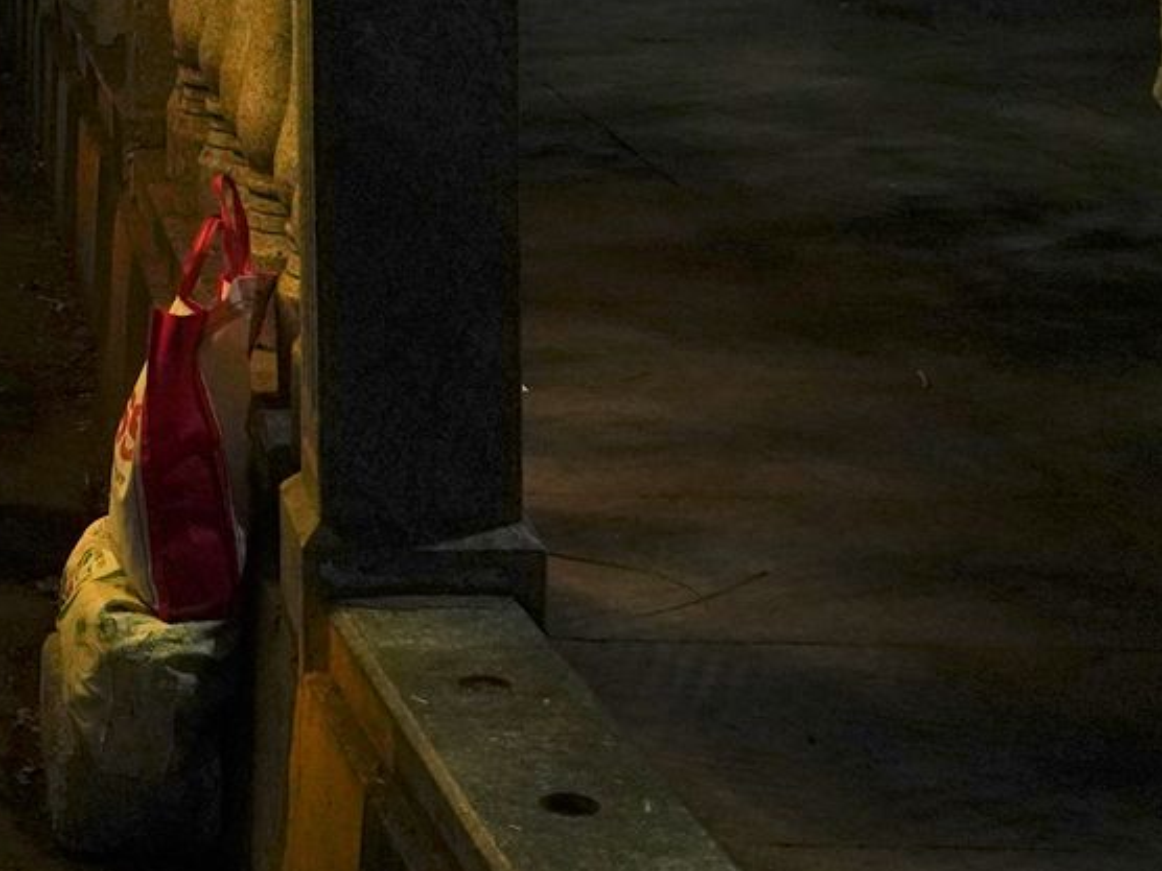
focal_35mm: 83
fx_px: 2786
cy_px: -94
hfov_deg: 22.1
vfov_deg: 17.2
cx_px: -150
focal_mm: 24
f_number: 5.6
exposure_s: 1/80
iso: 3200
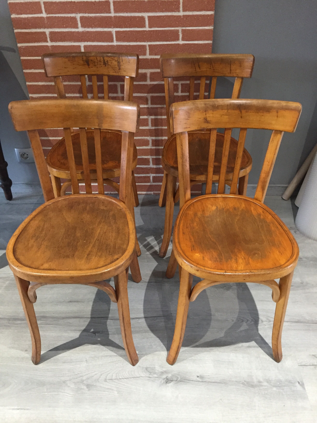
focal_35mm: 29
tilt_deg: -36.9
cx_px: 158
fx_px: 354
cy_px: 212
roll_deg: +1.4
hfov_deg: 48.2
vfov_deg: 61.7
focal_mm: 4.15
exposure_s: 1/20
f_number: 2.2
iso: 250
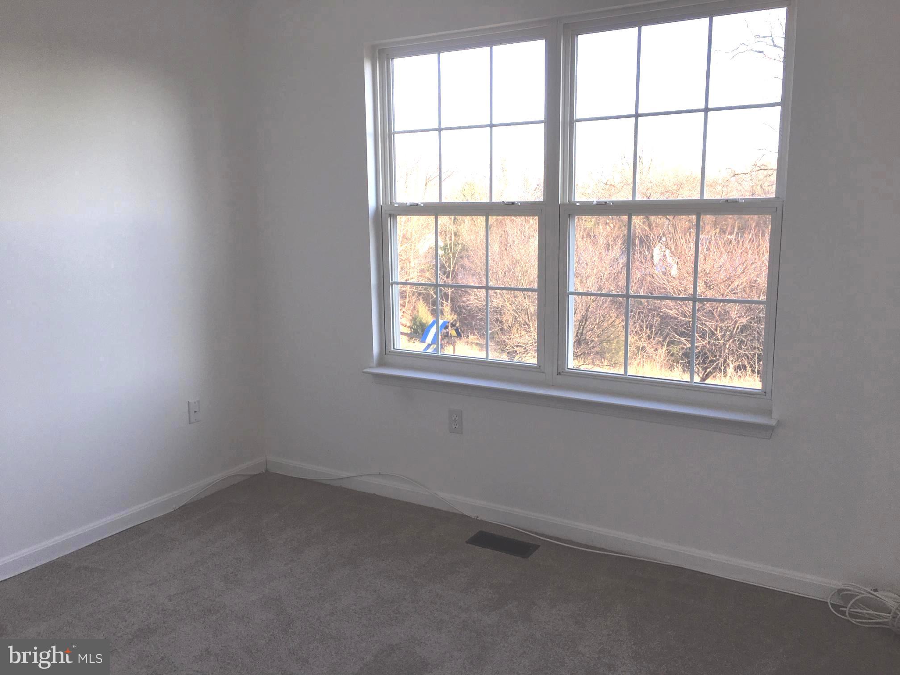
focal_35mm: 29
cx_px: 450
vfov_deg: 48.2
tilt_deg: -9.1
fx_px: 754
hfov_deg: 61.7
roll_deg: +0.4
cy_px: 338
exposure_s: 1/167
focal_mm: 4.15
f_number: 2.2
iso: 25
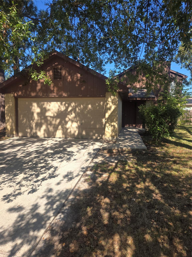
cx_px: 96
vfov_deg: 73.9
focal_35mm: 23
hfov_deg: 58.9
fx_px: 170
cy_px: 128
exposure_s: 1/834
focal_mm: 5.4
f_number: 1.8
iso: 25
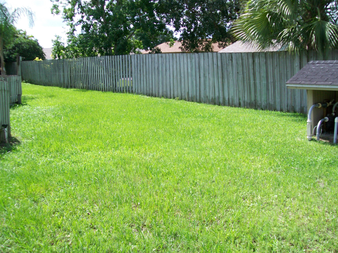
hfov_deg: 51.4
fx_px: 351
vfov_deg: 39.7
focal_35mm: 36
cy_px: 126
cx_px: 169
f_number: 2.7
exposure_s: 1/500
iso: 64
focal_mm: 6
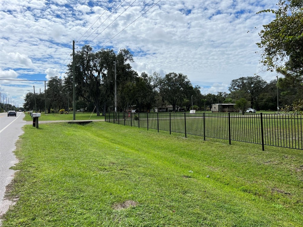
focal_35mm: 26
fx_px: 228
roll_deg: +1.2
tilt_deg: -0.9
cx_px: 152
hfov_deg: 67.3
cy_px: 114
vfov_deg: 53.1
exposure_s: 1/6993
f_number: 1.5
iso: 50
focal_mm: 5.7
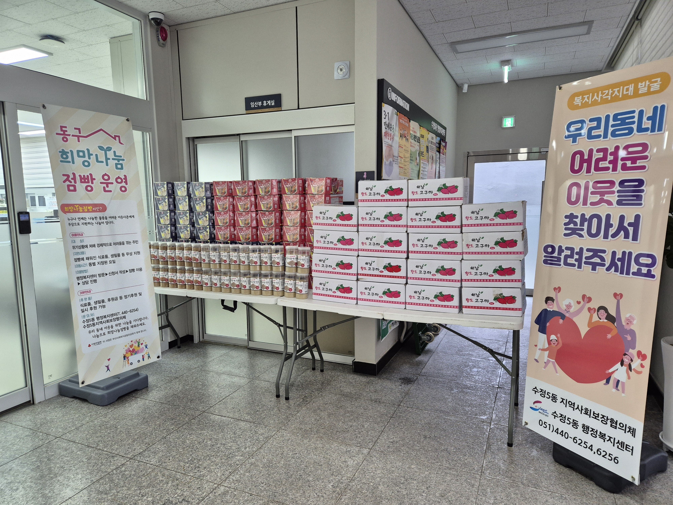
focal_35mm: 23
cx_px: 336
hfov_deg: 73.9
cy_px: 252
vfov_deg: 58.9
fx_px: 447
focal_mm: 5.4
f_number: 1.8
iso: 400
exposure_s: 1/120
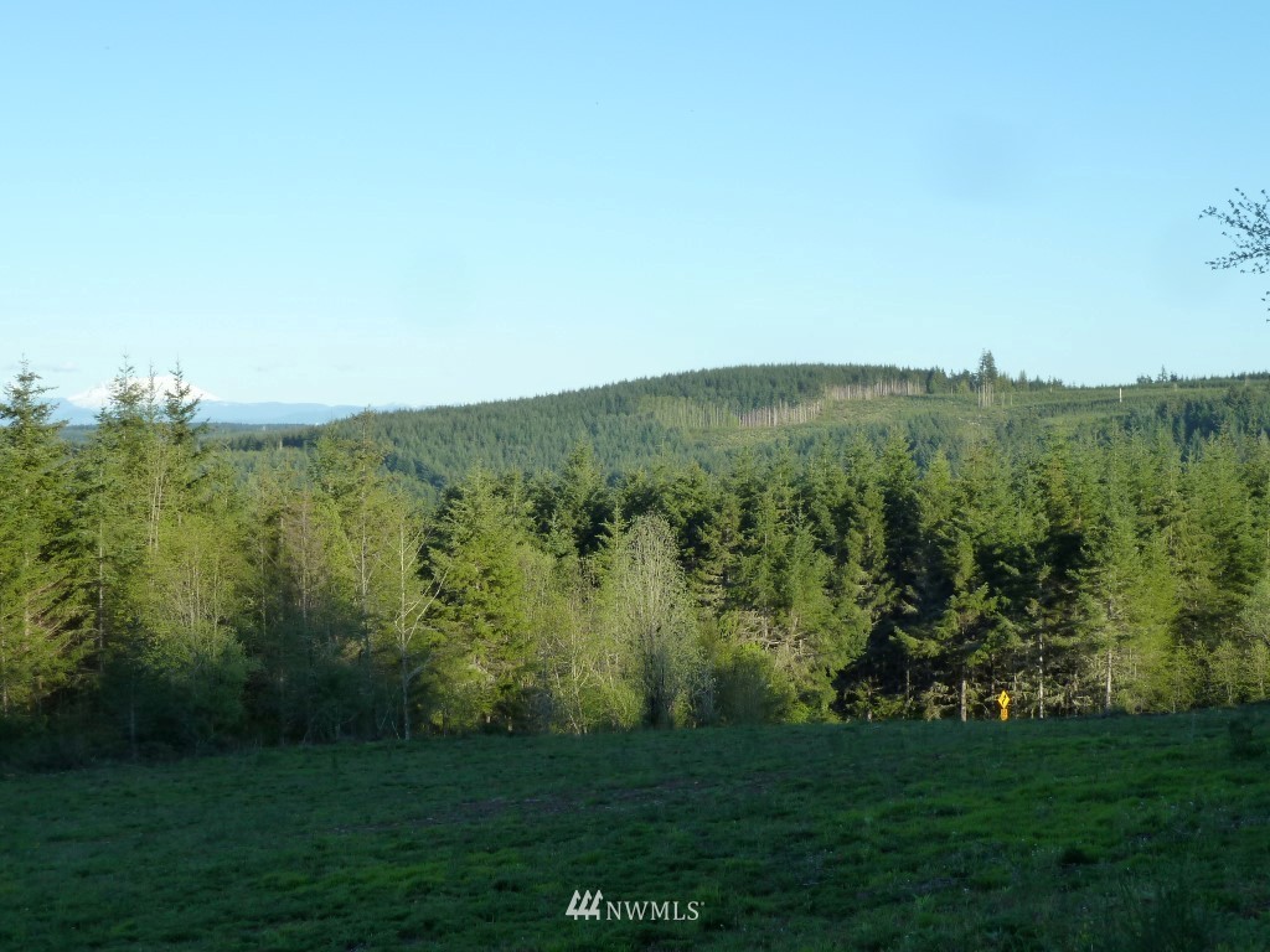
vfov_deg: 23.3
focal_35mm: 63
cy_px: 476
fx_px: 2311
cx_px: 635
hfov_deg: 30.7
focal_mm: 10.3
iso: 125
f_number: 4
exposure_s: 1/320
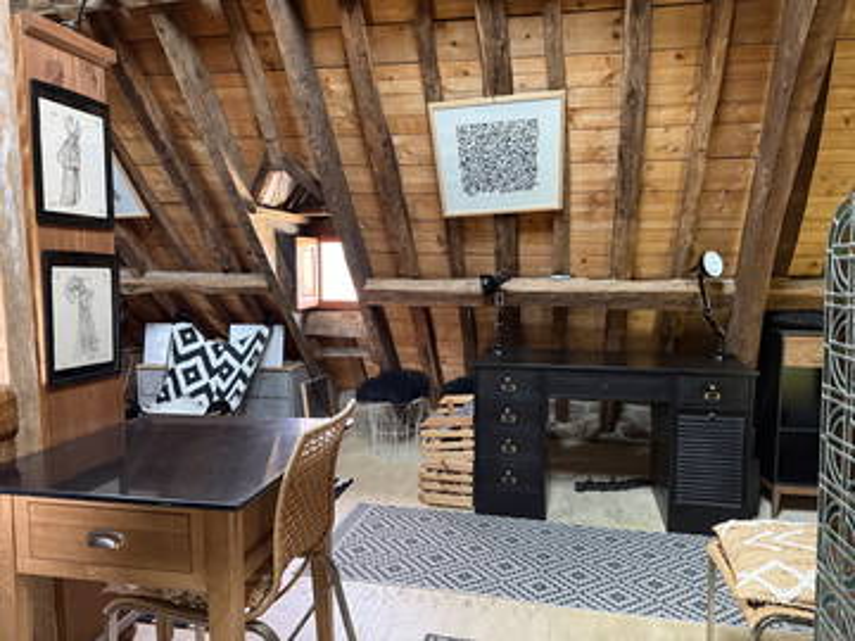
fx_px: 593
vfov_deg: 56.8
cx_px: 428
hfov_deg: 71.6
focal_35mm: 24
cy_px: 320
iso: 800
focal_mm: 6.76
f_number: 1.78
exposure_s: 1/49
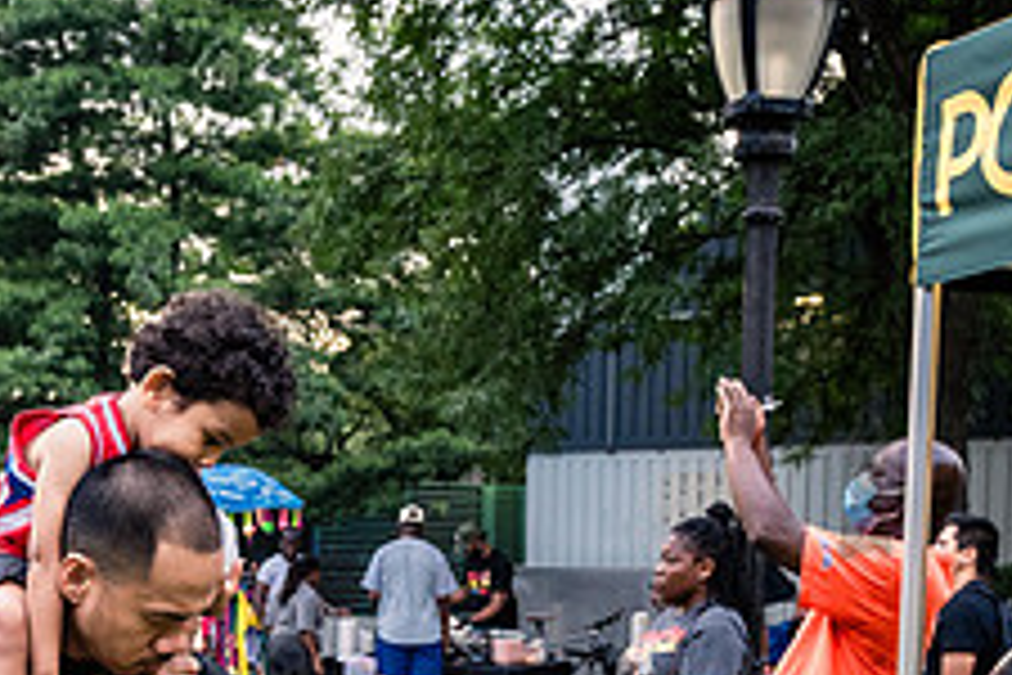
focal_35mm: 62
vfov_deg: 21.1
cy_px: 695
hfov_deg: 31.9
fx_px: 1743
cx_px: 283
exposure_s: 1/500
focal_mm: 24
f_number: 4
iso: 2000
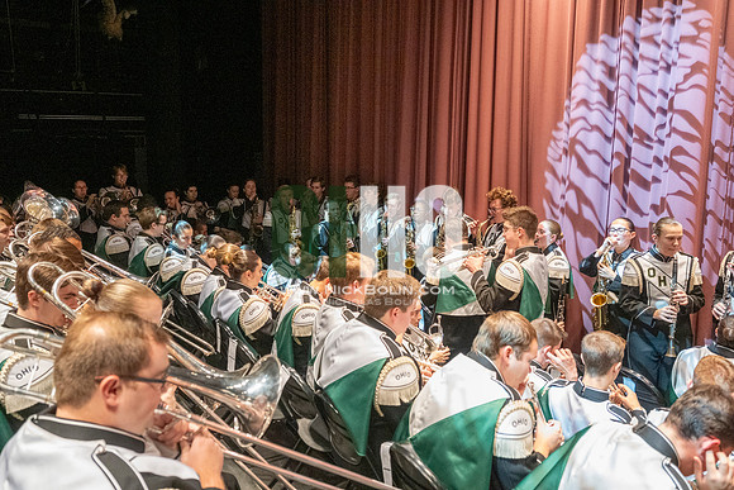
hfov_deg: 61.9
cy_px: 245
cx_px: 367
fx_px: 612
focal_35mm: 30
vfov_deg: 43.6
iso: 4000
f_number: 4
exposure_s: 1/500
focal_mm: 30
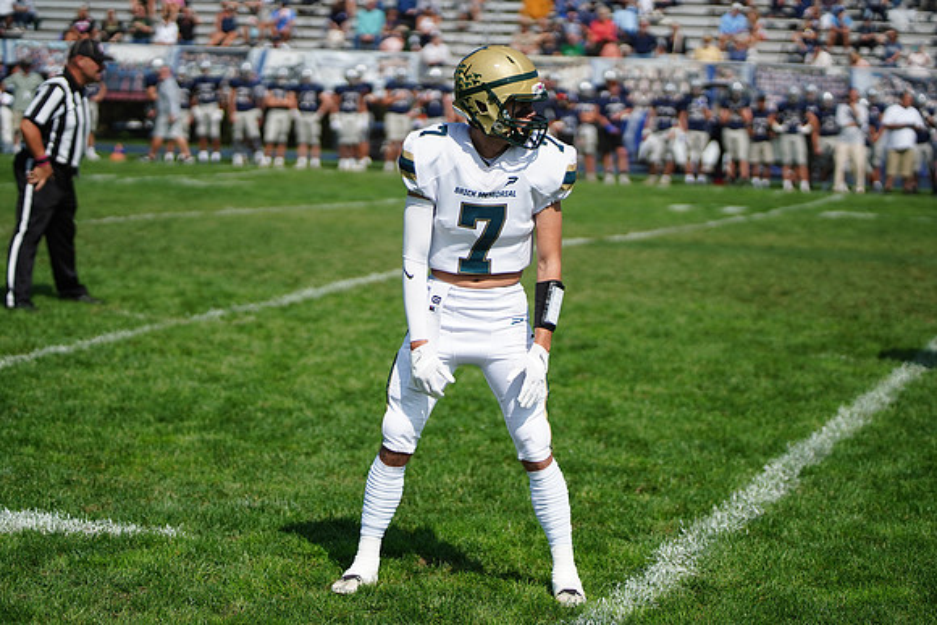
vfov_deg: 11.4
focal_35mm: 120
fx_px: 3124
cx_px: 468
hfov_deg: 17.1
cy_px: 312
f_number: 2.8
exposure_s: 1/8000
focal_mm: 120
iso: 400
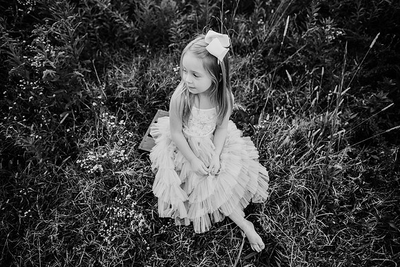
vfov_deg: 53.2
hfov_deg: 73.7
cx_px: 200
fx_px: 267
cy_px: 134
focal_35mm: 24
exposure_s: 1/640
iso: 250
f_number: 2.5
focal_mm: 24
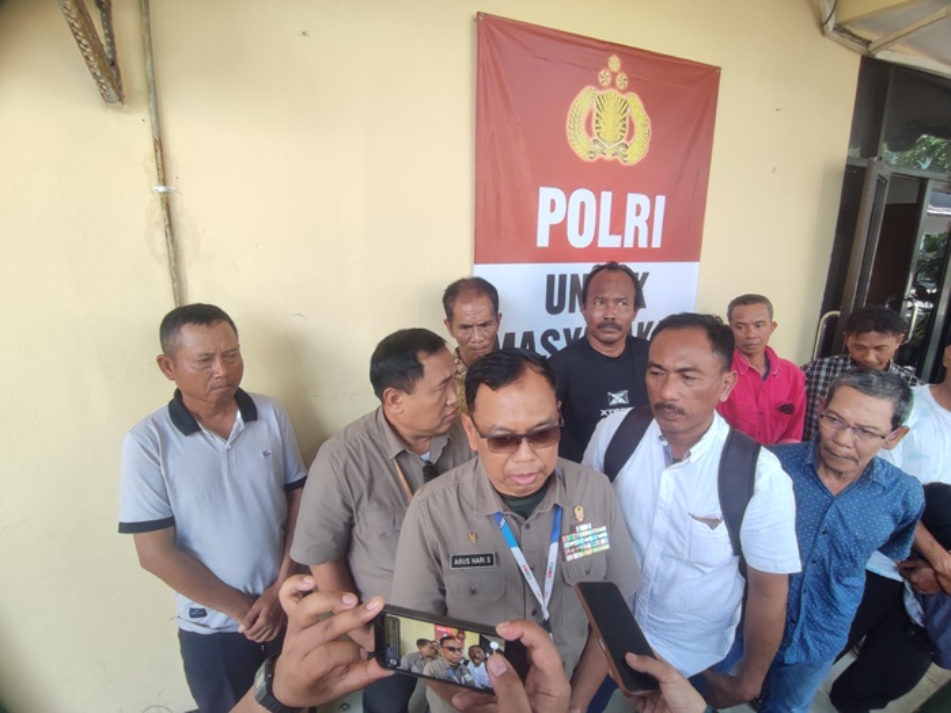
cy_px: 356
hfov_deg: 94.5
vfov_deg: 78.1
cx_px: 476
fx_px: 440
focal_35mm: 16
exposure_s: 1/100
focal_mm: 1.65
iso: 120
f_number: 2.2
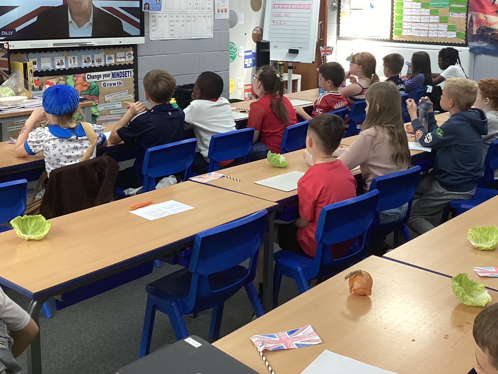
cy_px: 101
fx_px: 662
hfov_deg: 41.0
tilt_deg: -9.6
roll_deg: -0.5
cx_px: 301
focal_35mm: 46
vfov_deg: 31.1
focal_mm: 3.3
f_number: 2.4
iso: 100
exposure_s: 1/100
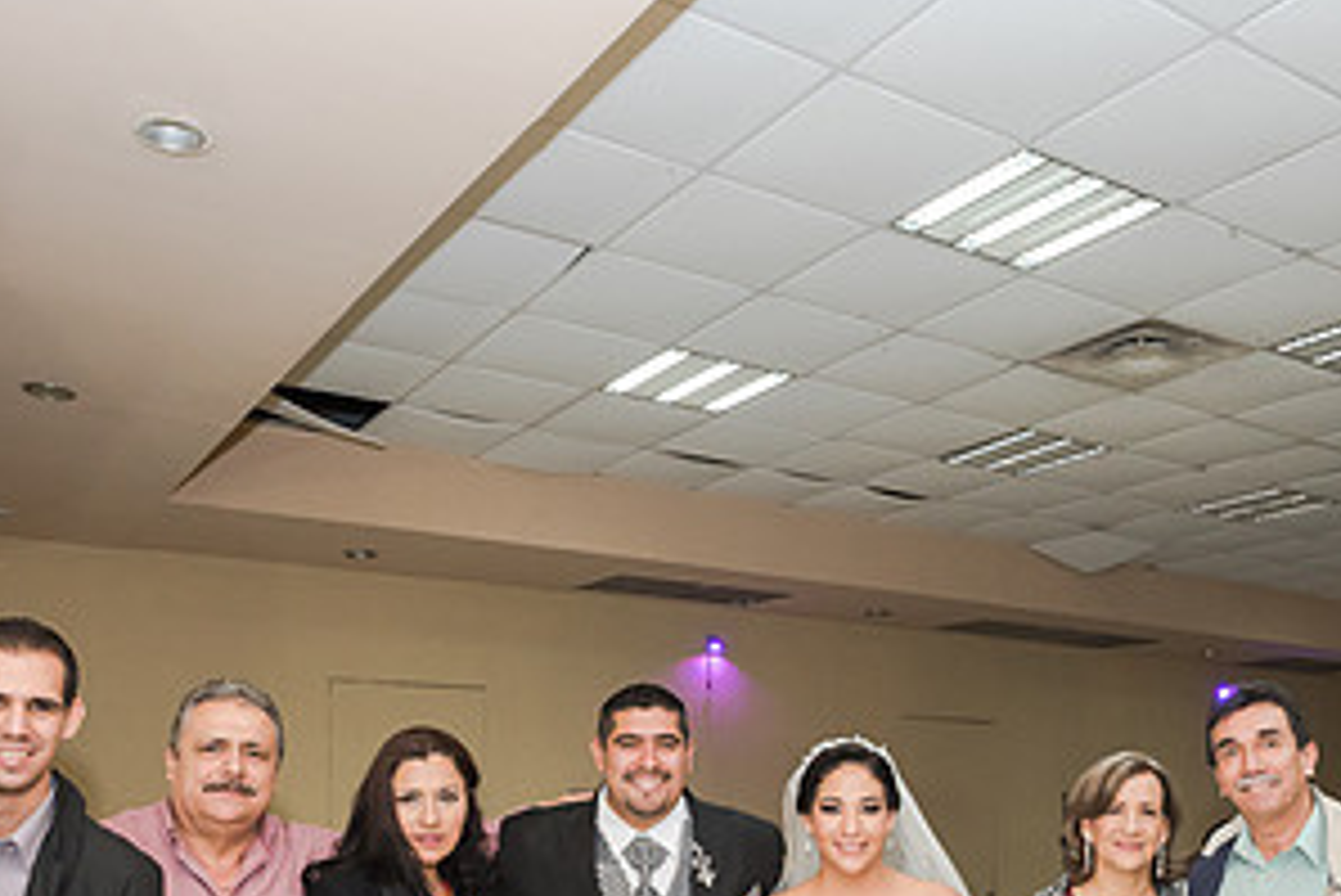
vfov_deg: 33.9
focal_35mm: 37
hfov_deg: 51.8
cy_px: 822
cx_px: 747
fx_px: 1379
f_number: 4
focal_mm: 19
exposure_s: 1/100
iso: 1600
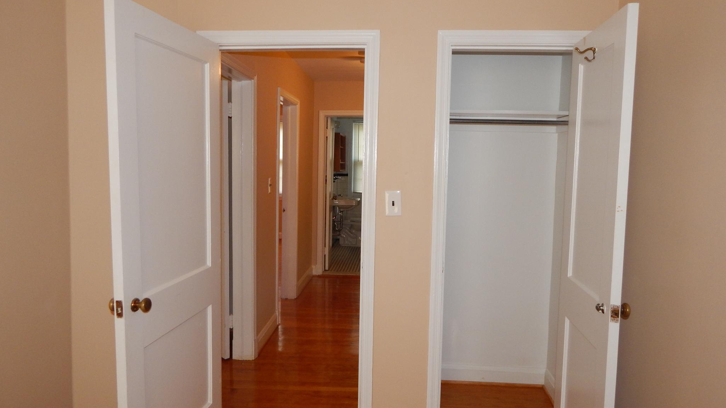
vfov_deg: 47.7
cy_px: 199
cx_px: 363
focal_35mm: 24
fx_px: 462
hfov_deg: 76.3
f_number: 3
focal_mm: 4
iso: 200
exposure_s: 1/30
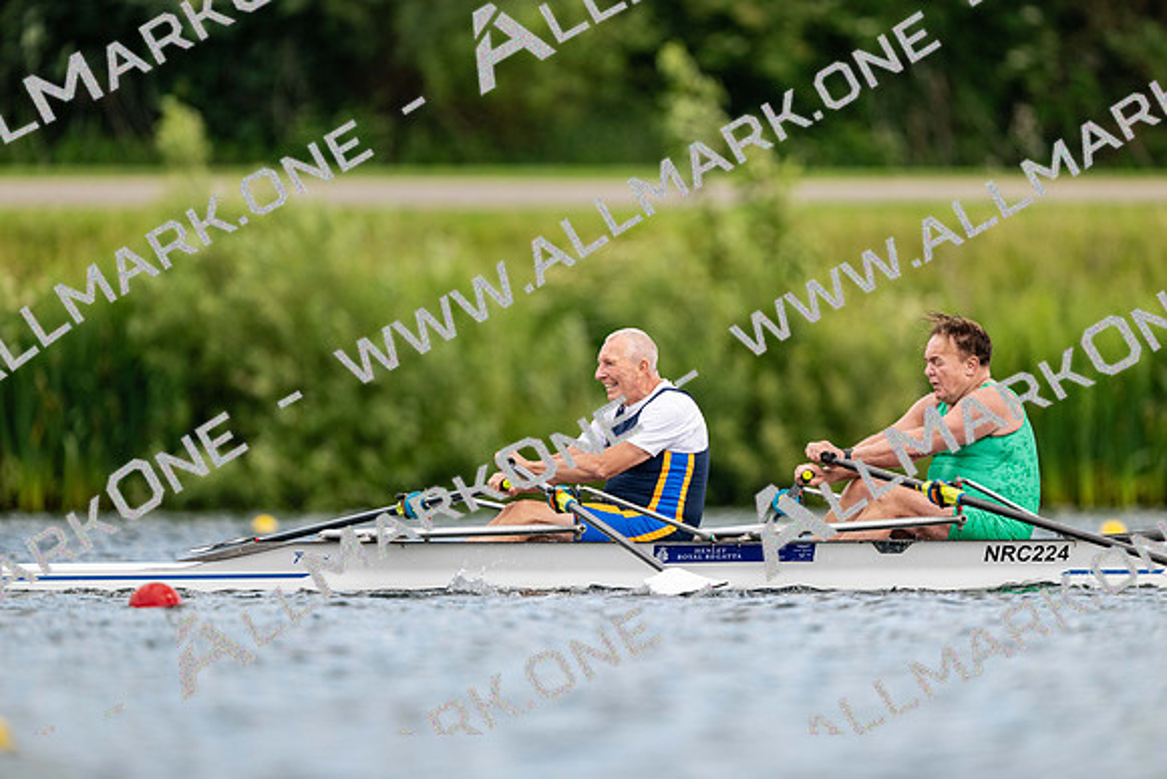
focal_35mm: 600
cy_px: 390
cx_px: 584
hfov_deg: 3.4
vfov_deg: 2.3
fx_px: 19454
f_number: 4
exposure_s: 1/2500
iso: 640
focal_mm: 600
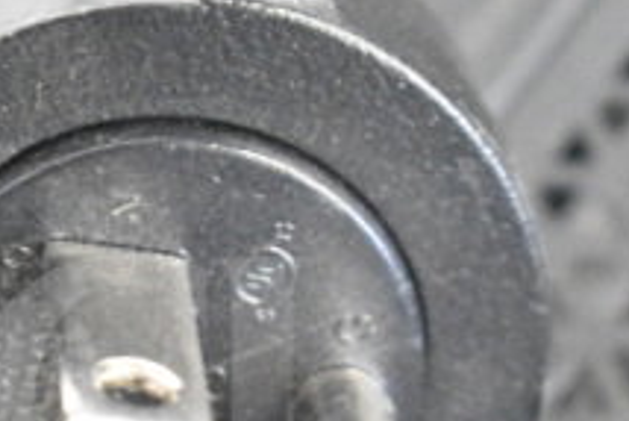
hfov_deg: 8.7
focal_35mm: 235
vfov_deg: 5.8
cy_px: 490
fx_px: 4116
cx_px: 38
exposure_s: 1/80
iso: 25600
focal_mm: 55
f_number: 5.6
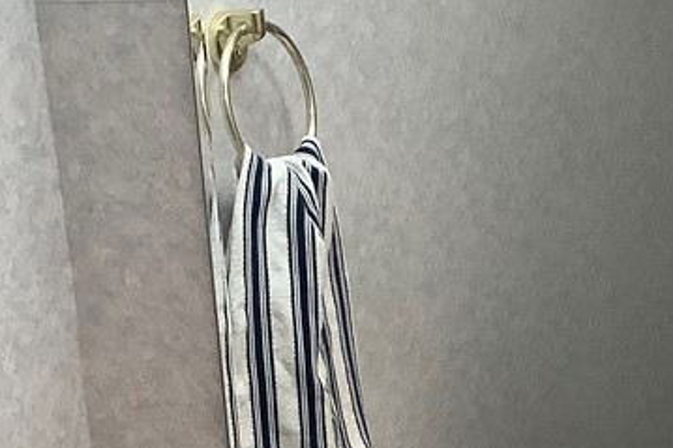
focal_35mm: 92
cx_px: 182
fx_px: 1719
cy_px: 506
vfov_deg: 14.5
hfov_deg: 22.0
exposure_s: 1/60
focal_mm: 3.3
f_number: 2.4
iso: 125
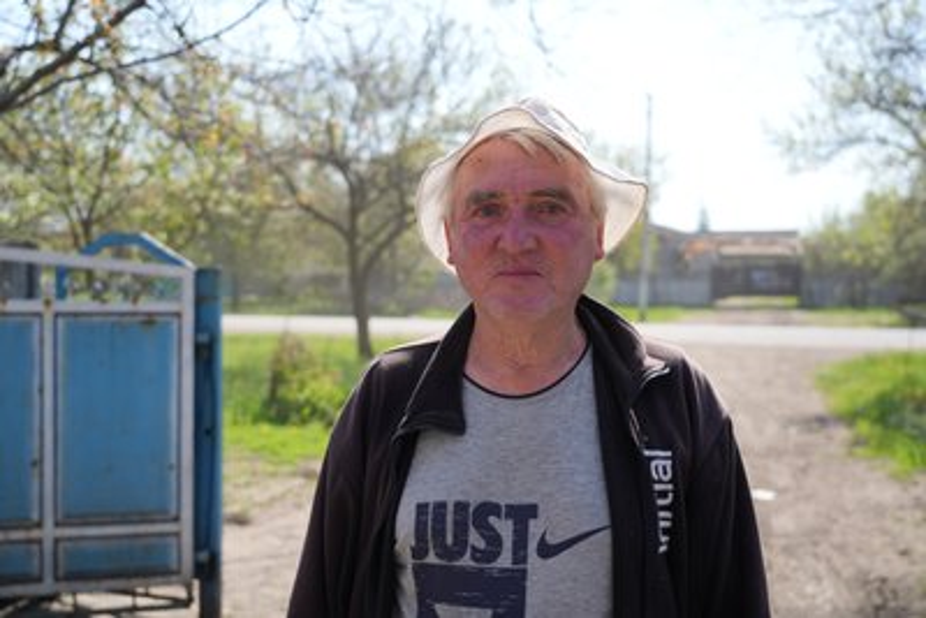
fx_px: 1003
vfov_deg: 34.2
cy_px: 309
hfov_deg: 49.5
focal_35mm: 39
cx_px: 463
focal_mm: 39
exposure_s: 1/500
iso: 100
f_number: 4
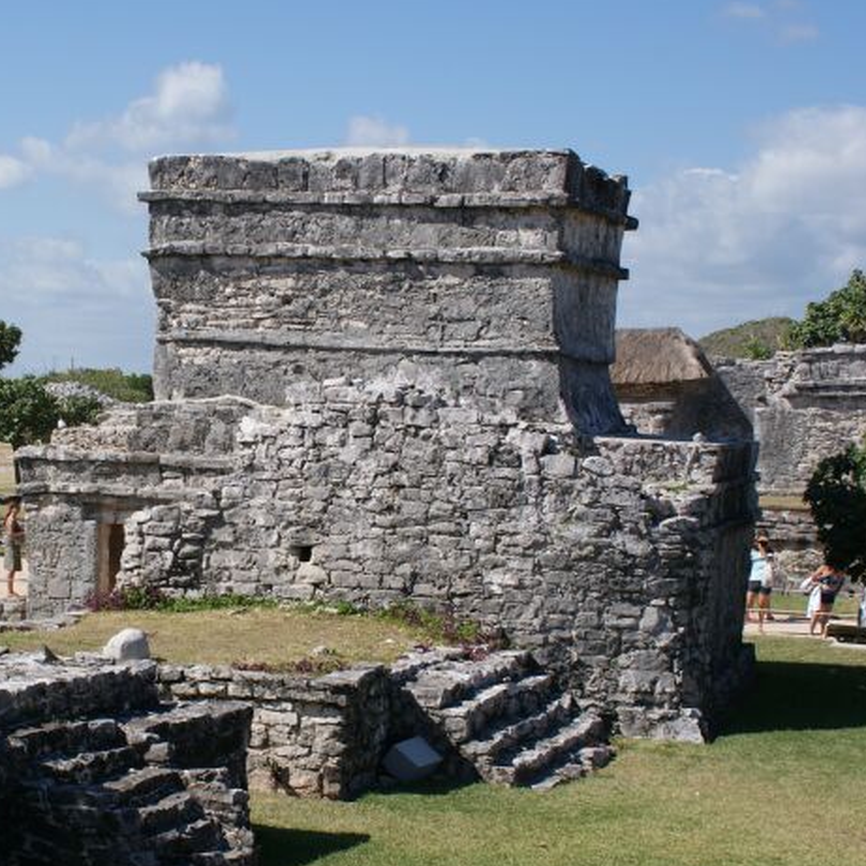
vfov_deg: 27.7
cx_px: 158
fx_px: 1755
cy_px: 489
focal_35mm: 62
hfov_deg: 27.1
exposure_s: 1/160
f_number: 11
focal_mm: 28
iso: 100
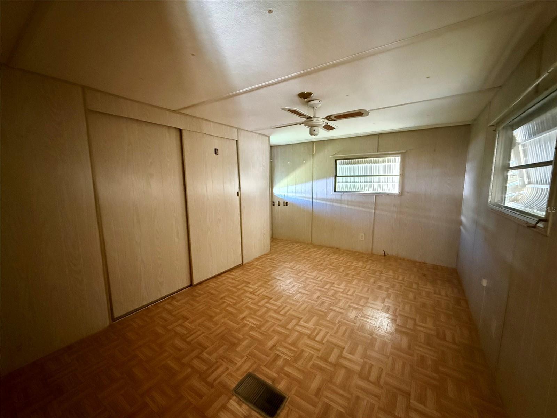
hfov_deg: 102.1
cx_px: 278
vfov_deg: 85.7
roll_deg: +0.4
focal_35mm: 14
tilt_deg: -7.0
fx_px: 225
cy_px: 209
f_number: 2.2
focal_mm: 2.22
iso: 1600
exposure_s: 1/48
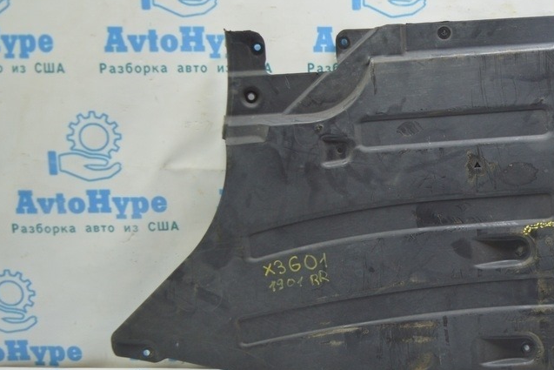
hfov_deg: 37.0
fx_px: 816
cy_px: 195
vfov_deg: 25.5
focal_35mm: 53
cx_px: 382
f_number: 3.8
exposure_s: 1/40
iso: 400
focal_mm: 22
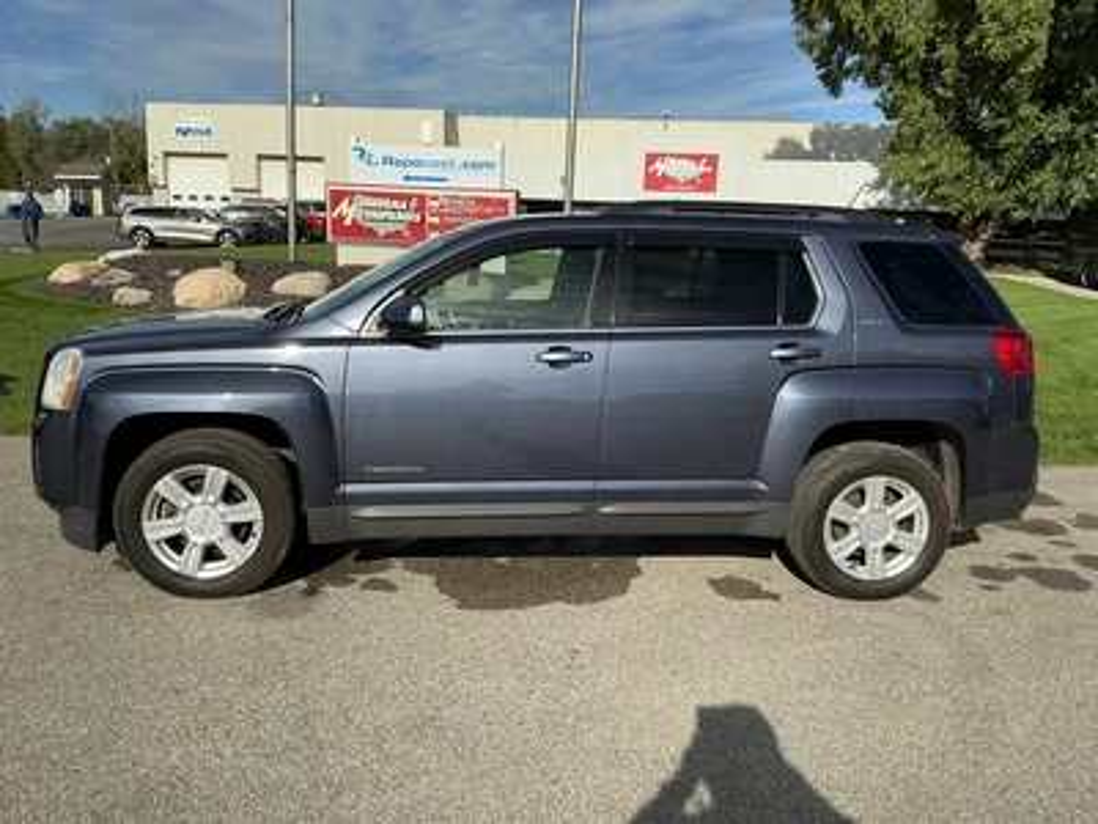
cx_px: 549
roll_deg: -1.5
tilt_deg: -11.4
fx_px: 888
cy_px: 412
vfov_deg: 49.7
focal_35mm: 28
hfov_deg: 63.4
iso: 25
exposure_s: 1/2959
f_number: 1.8
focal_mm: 3
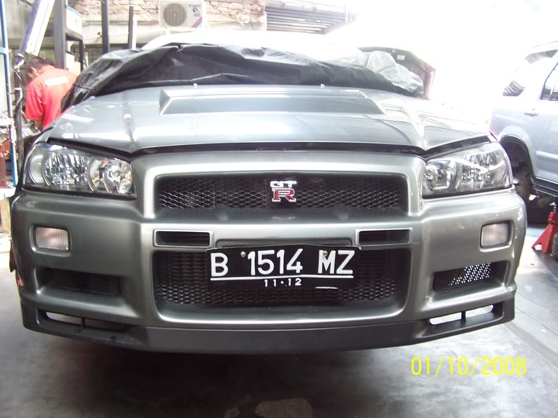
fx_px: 613
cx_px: 279
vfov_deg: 37.7
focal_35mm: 38
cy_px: 209
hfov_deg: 49.0
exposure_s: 1/10
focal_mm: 6.3
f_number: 2.8
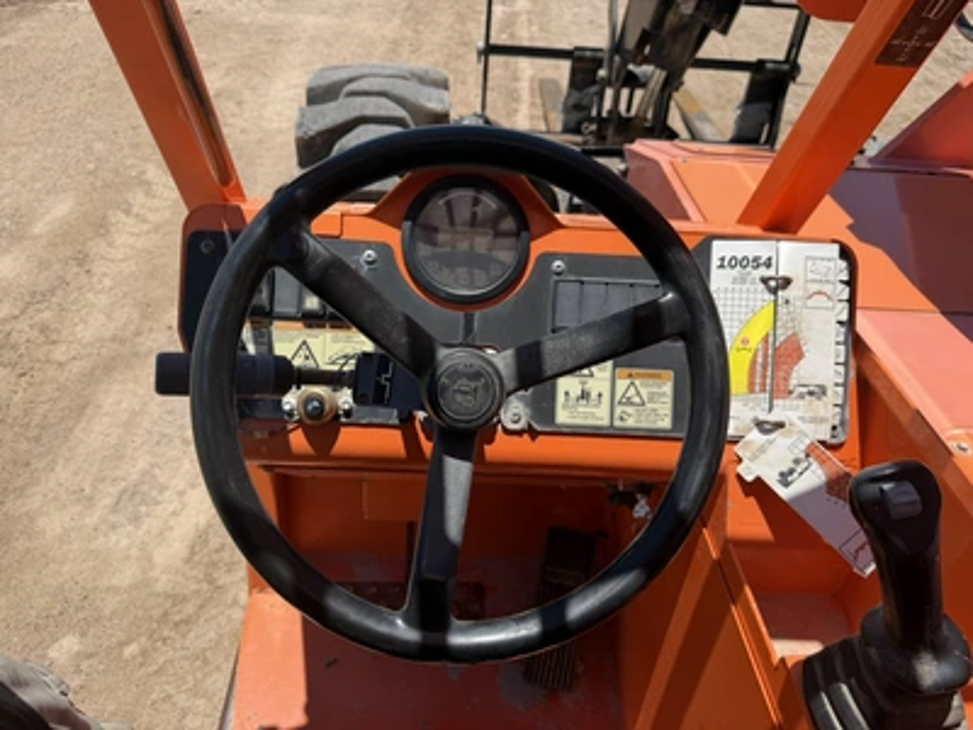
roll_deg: -4.9
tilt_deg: -42.6
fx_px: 675
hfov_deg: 71.6
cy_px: 365
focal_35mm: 24
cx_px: 486
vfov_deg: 56.8
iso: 80
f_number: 1.78
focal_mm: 6.76
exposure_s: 1/4405
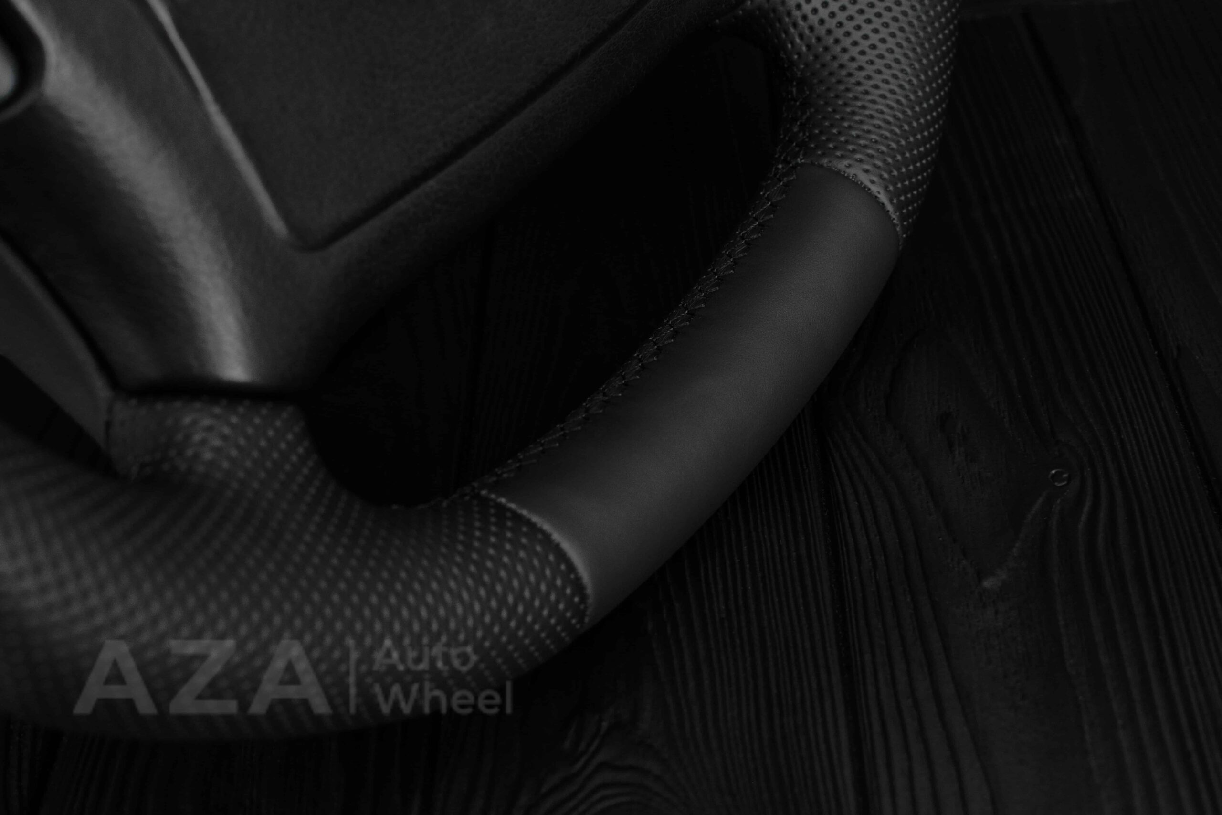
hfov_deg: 37.8
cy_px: 408
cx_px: 611
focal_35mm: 52
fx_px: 1782
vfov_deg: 25.8
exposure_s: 1/125
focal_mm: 35
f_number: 6.3
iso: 500
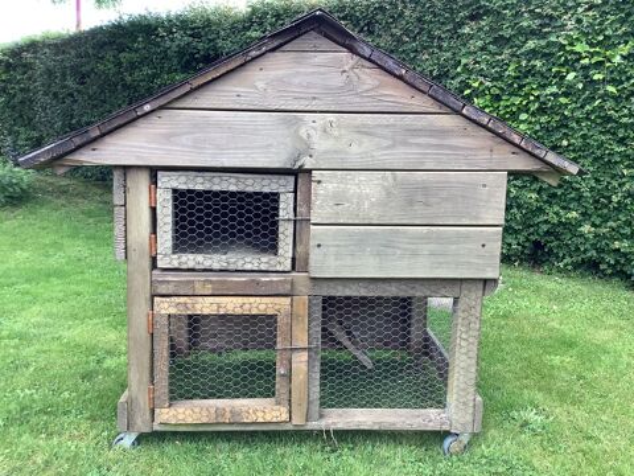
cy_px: 238
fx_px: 568
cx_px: 317
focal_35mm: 31
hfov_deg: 58.4
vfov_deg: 45.4
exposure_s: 1/120
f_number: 2.4
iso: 40
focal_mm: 3.3
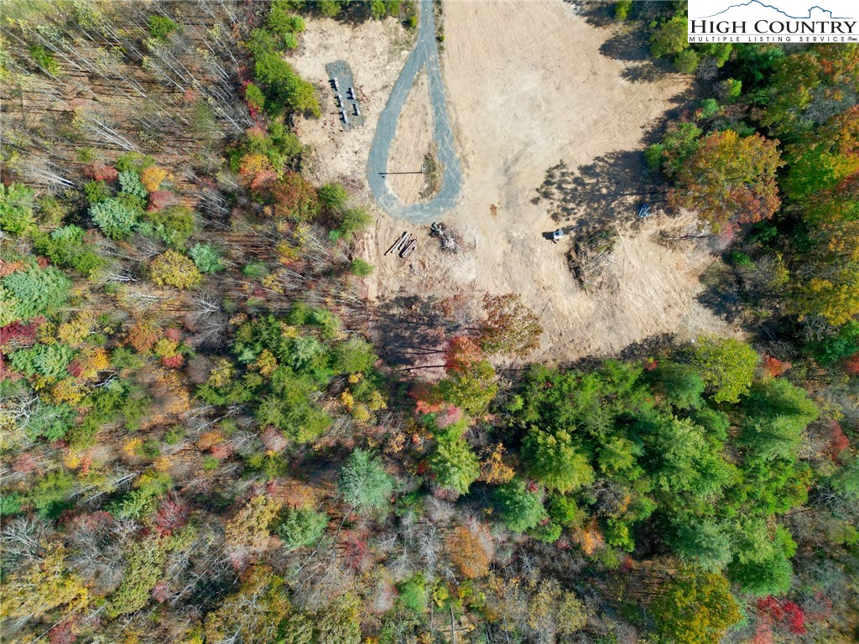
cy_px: 322
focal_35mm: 24
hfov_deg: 71.6
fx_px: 596
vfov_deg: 56.8
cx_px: 430
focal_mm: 6.7
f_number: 1.7
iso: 160
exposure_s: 1/1250
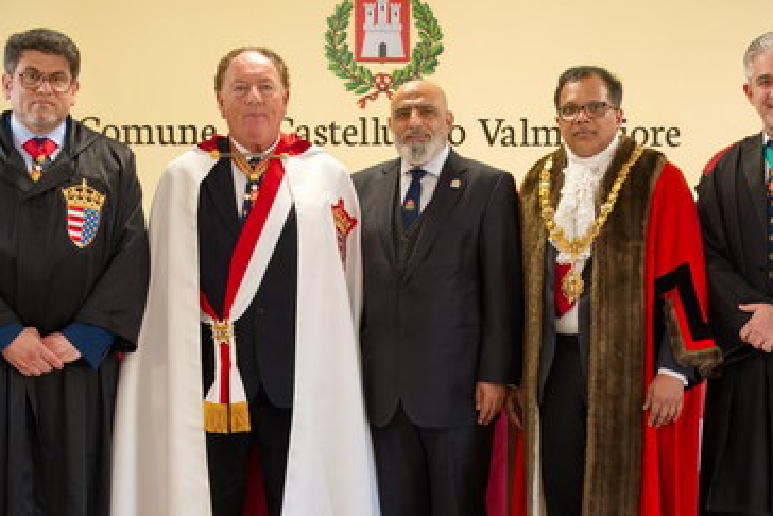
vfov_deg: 22.3
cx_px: 395
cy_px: 308
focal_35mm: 61
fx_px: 1310
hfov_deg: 32.9
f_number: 6.3
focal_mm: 37
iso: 1000
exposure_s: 1/40
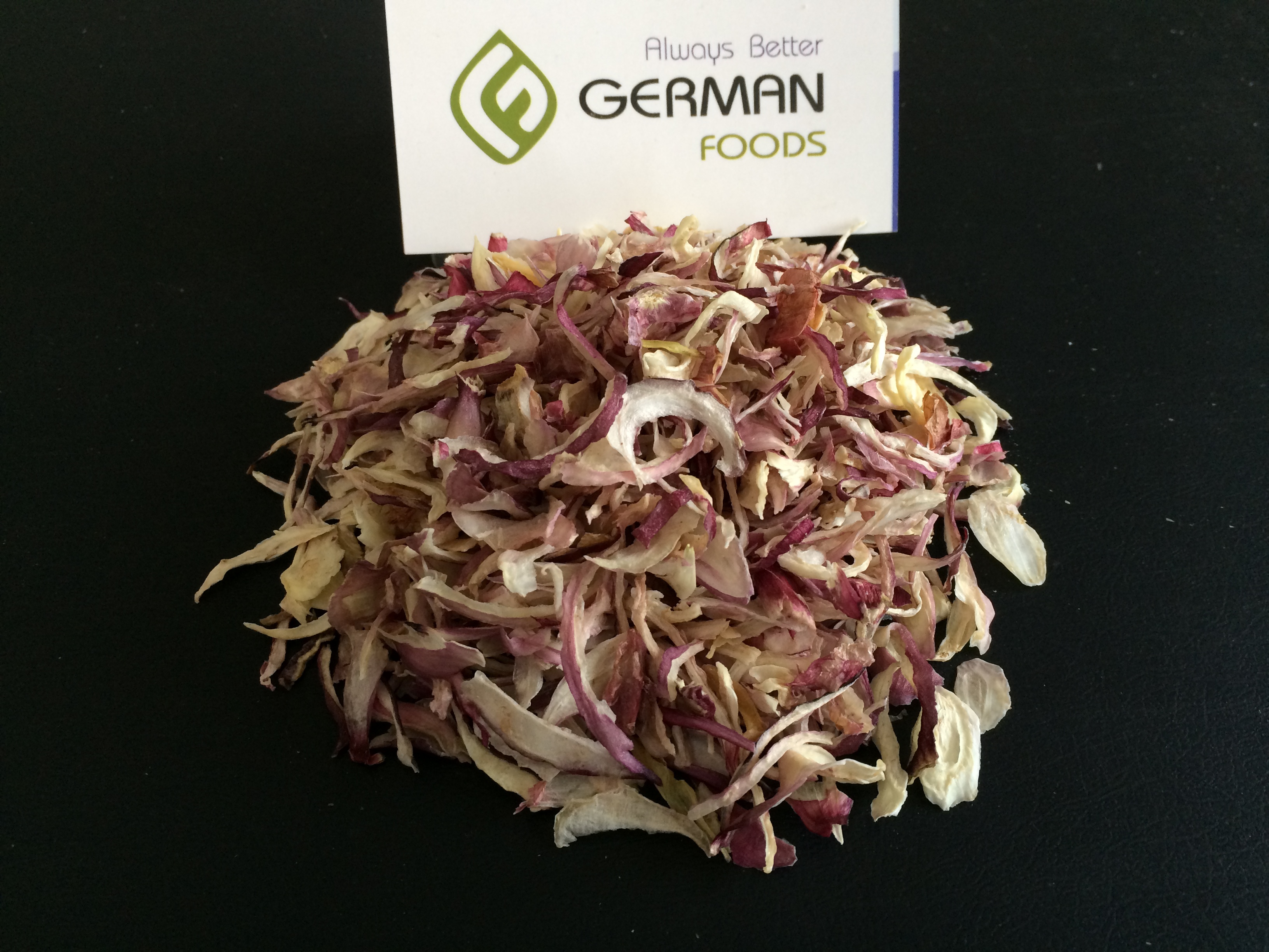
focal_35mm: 29
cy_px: 476
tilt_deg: -53.4
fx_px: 1063
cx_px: 634
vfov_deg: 48.2
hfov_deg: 61.7
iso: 64
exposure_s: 1/33
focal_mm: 4.15
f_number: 2.2
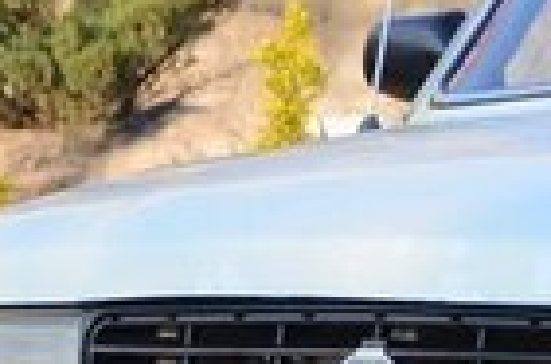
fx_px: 9626
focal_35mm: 631
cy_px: 268
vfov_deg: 2.2
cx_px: 1028
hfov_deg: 3.3
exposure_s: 1/640
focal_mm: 90
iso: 400
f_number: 6.3
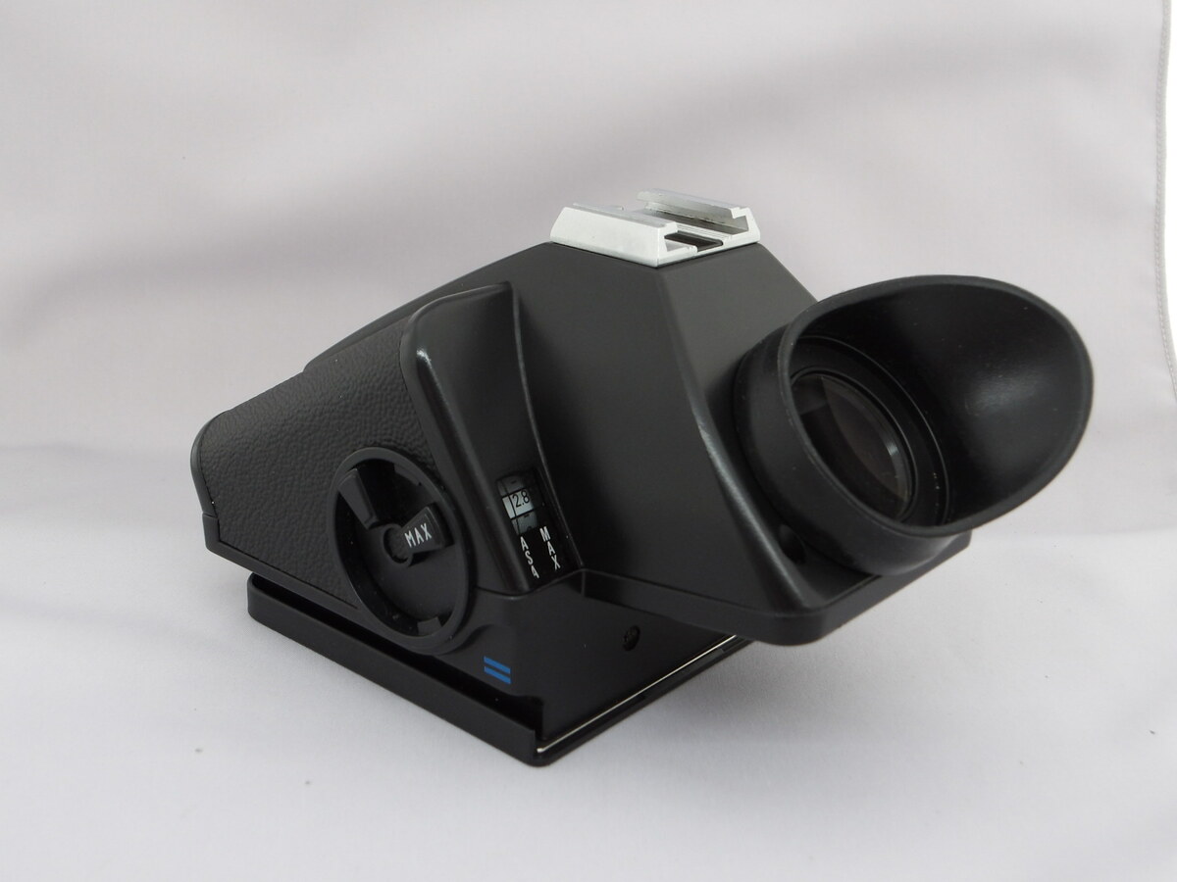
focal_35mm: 42
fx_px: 1428
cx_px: 588
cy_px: 441
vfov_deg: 34.3
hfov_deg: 44.8
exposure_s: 1/30
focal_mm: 7.6
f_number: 3.7
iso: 200
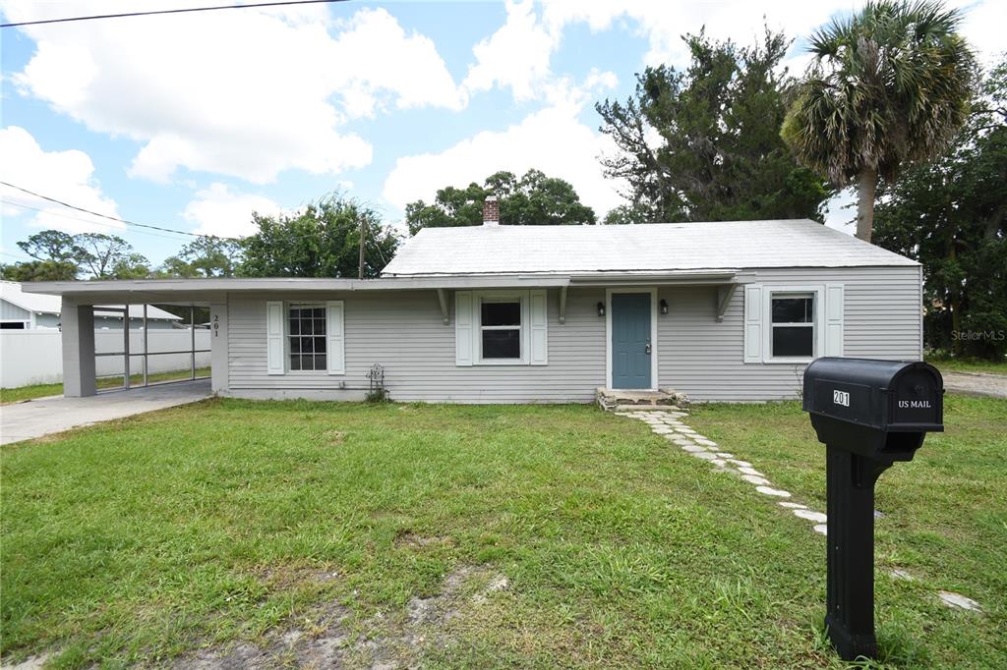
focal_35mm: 15
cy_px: 335
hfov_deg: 100.4
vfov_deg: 77.3
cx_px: 504
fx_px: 419
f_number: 6.3
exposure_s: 1/160
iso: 100
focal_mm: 10
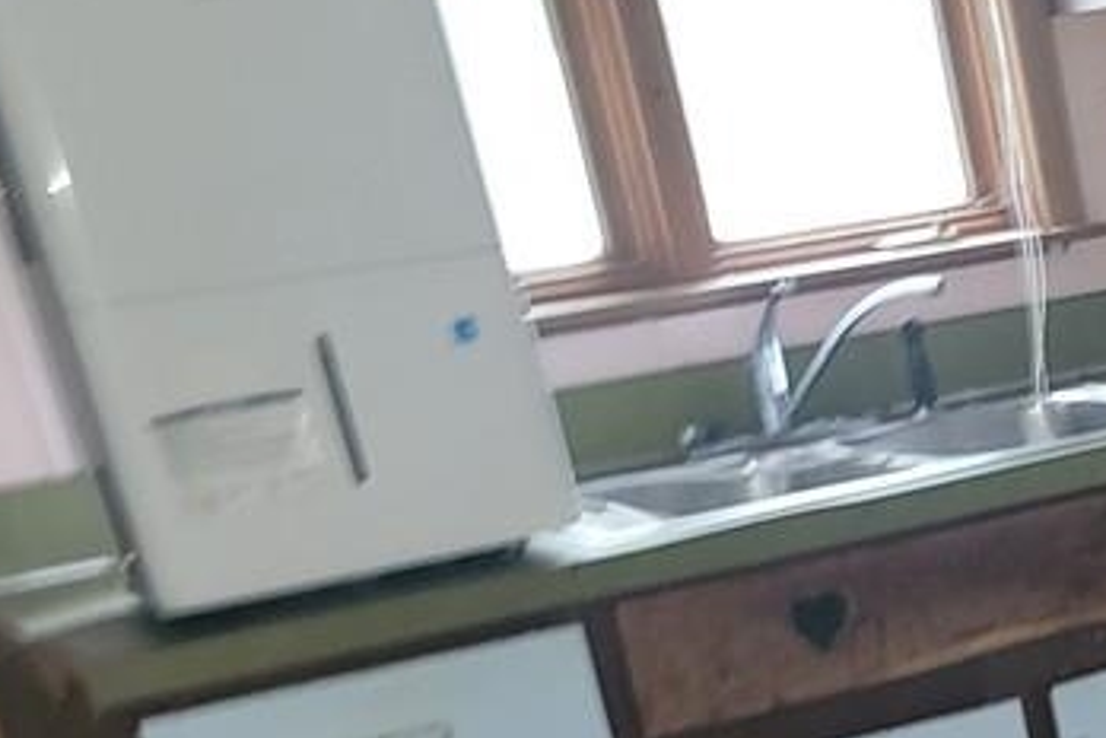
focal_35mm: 86
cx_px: 1471
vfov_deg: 14.8
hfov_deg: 21.2
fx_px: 2642
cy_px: 1082
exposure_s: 1/10.3
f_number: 1.8
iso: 125
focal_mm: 6.7
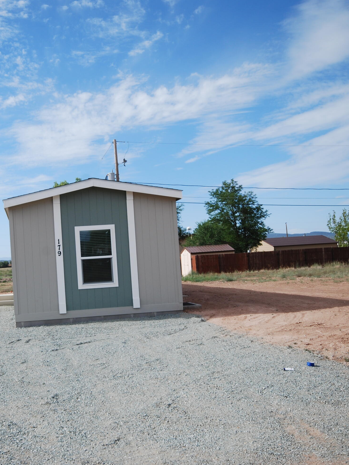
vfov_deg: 42.9
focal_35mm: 44
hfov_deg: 32.3
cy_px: 237
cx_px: 88
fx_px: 591
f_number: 8
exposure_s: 1/250
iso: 100
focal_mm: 20
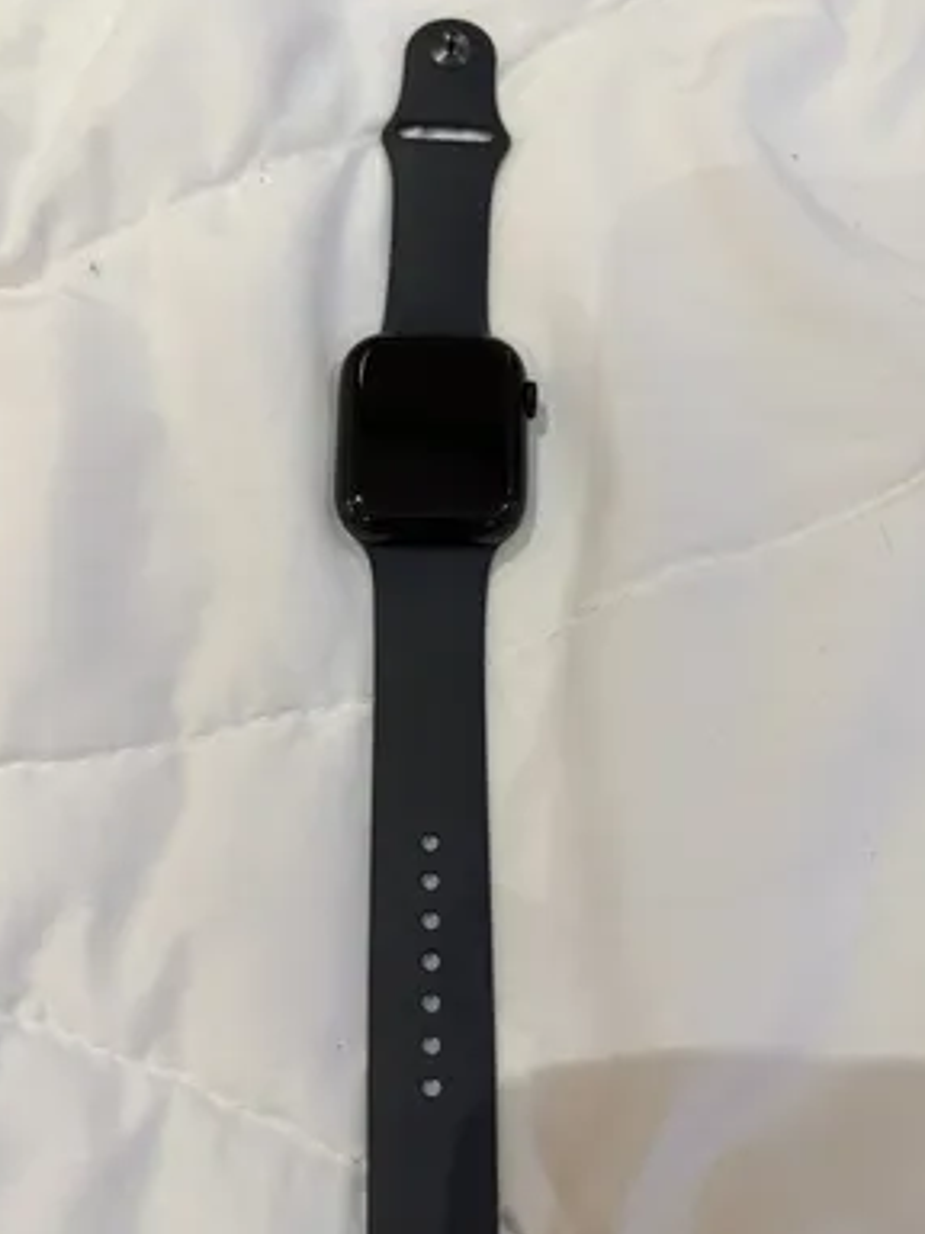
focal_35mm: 25
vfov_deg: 69.4
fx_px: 891
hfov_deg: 54.9
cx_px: 446
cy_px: 627
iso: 320
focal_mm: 6.76
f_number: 1.78
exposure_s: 1/50
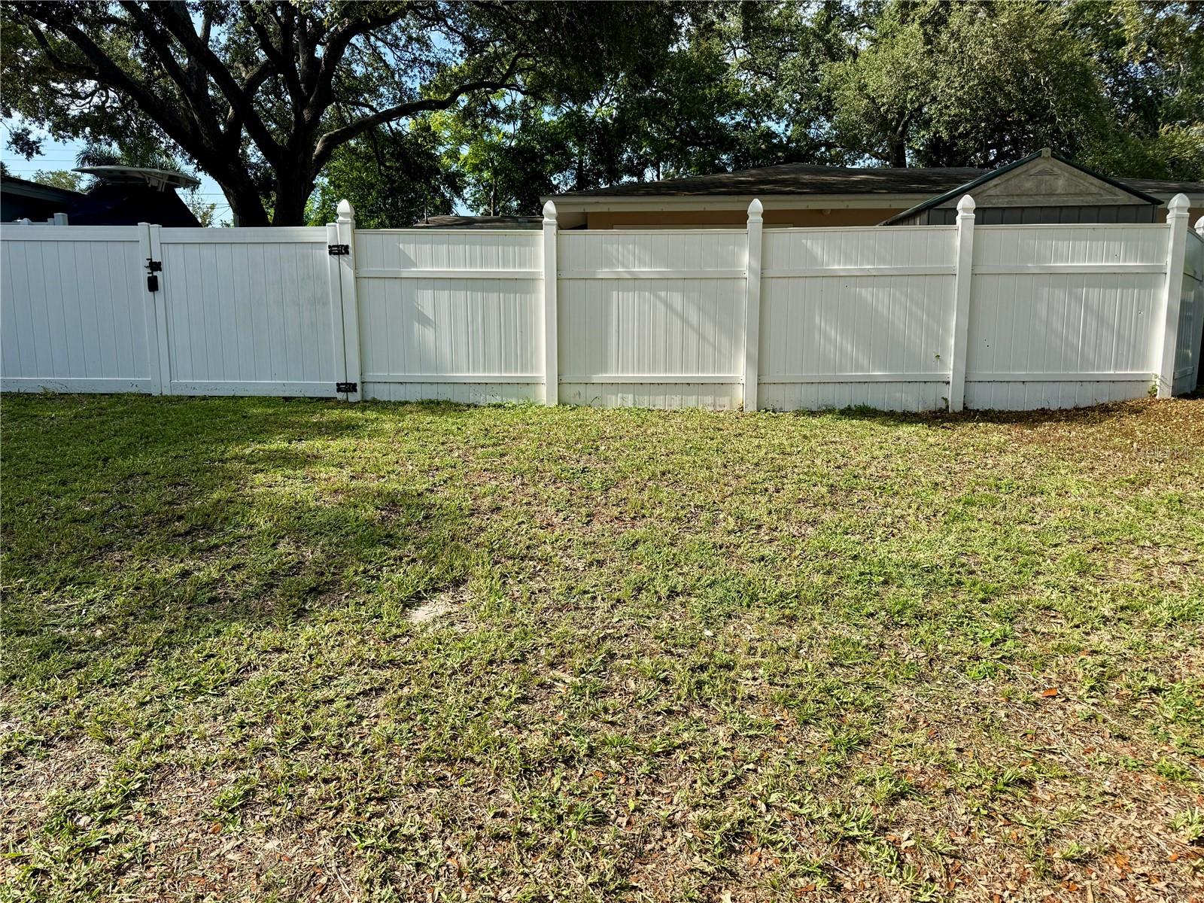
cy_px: 452
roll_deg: +0.3
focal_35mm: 24
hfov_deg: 71.6
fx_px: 835
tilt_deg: -8.2
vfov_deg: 56.8
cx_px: 602
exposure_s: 1/2506
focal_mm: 6.76
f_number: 1.78
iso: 80
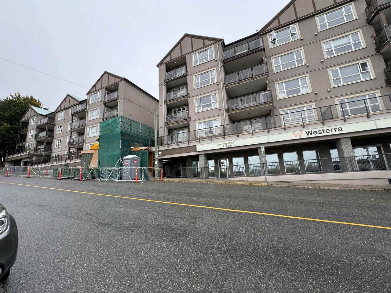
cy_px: 146
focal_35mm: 14
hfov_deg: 102.1
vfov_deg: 85.7
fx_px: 158
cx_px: 196
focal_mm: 2.22
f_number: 2.2
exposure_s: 1/335
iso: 40
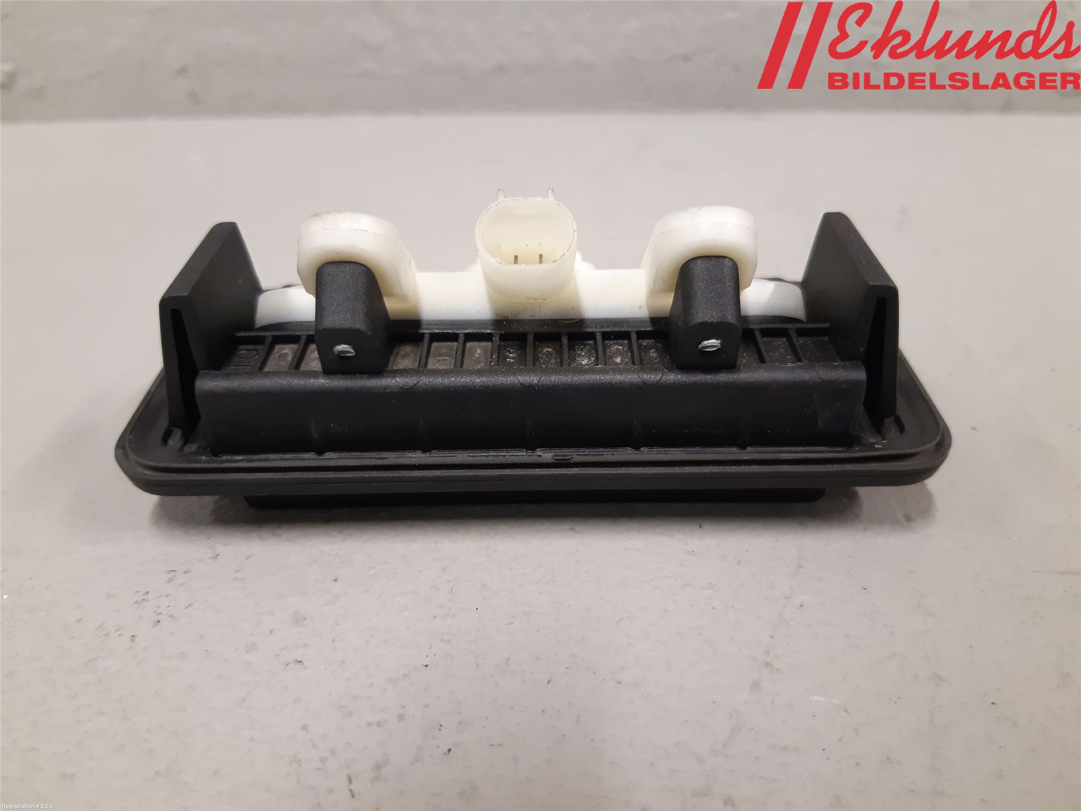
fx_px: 812
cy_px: 406
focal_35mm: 26
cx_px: 540
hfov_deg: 67.3
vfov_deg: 53.1
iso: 200
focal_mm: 3.93
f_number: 1.7
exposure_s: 1/50
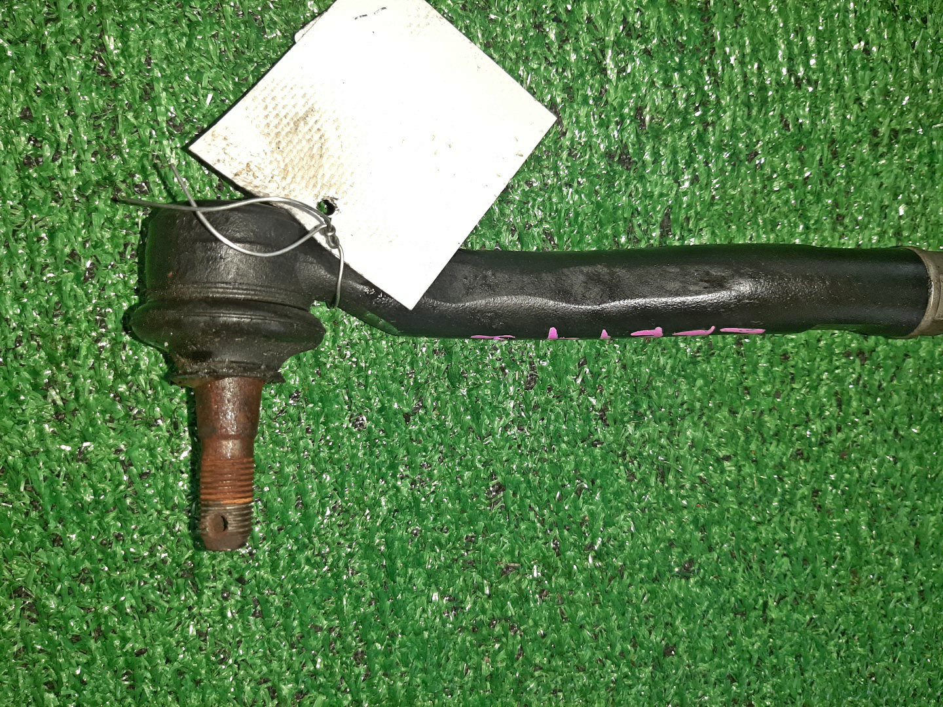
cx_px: 472
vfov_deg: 53.1
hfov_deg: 67.3
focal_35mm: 26
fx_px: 708
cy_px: 354
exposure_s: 1/50
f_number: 1.7
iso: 182
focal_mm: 3.93
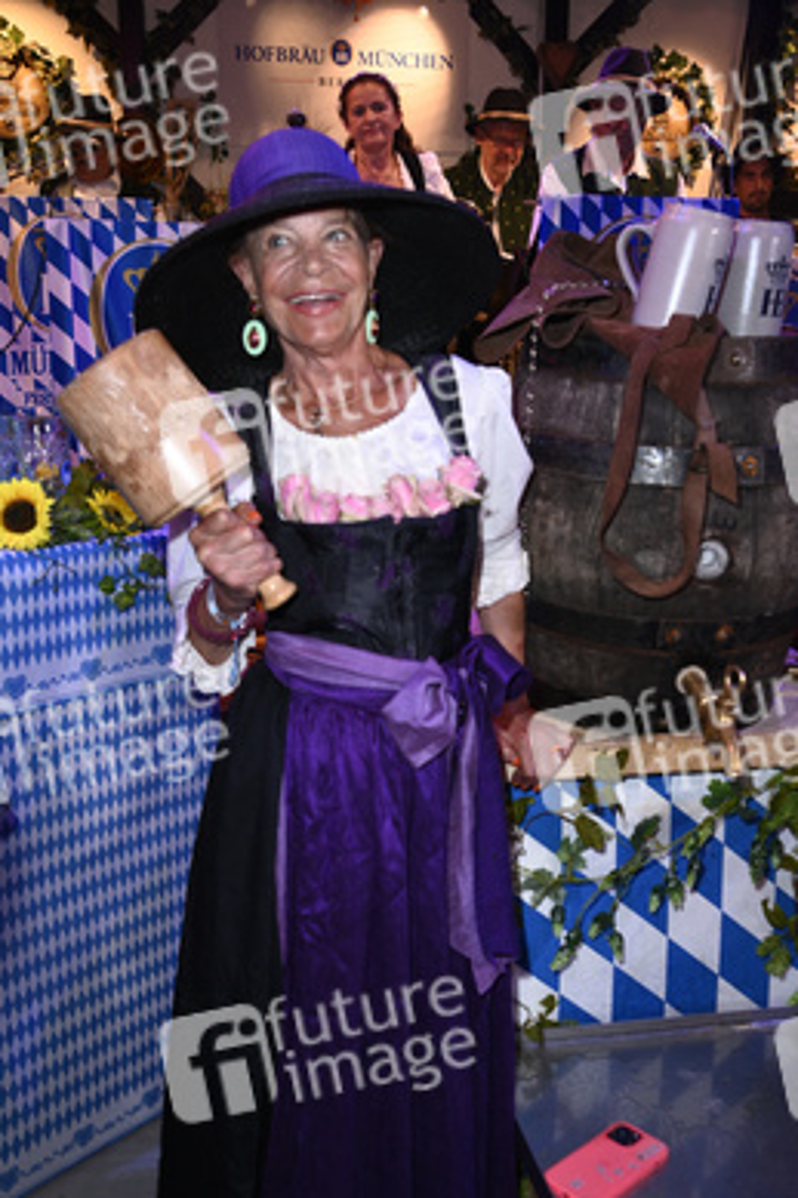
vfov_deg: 53.1
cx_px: 408
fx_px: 1198
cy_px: 588
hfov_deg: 36.8
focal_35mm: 36
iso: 1600
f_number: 5.6
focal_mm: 35
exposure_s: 1/60
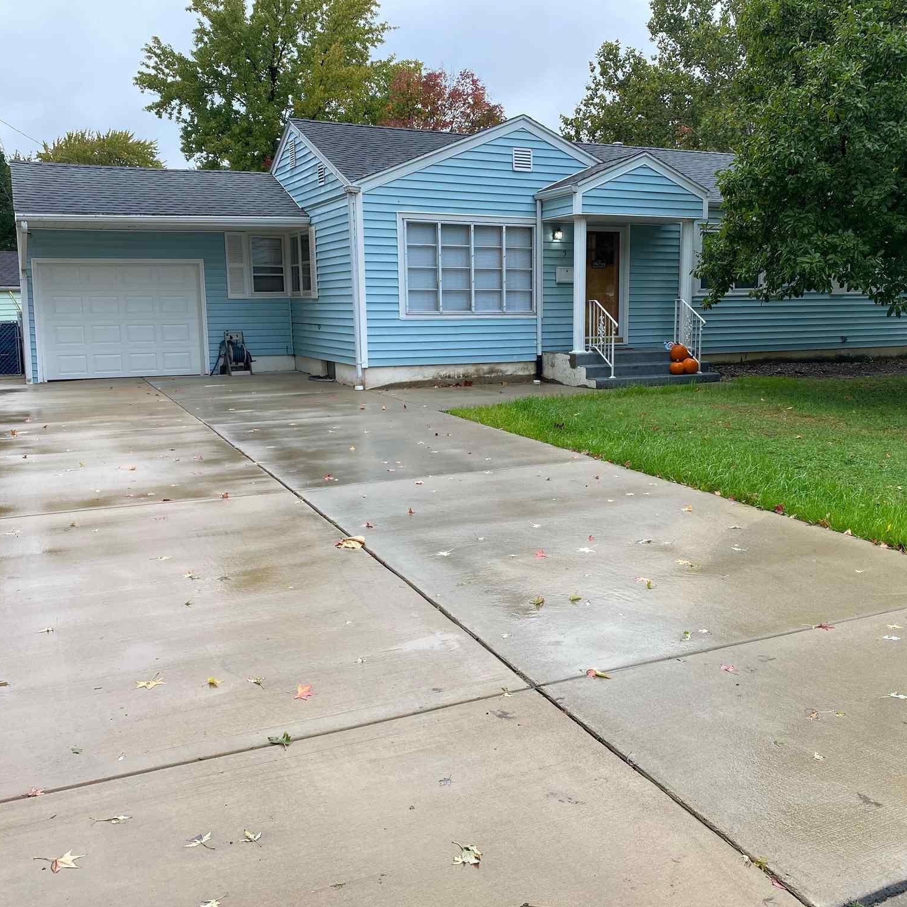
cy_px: 450
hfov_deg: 52.4
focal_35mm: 31
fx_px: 919
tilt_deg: -8.9
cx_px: 510
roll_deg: +0.7
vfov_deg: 52.5
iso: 32
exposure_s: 1/209
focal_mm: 4.25
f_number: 1.8
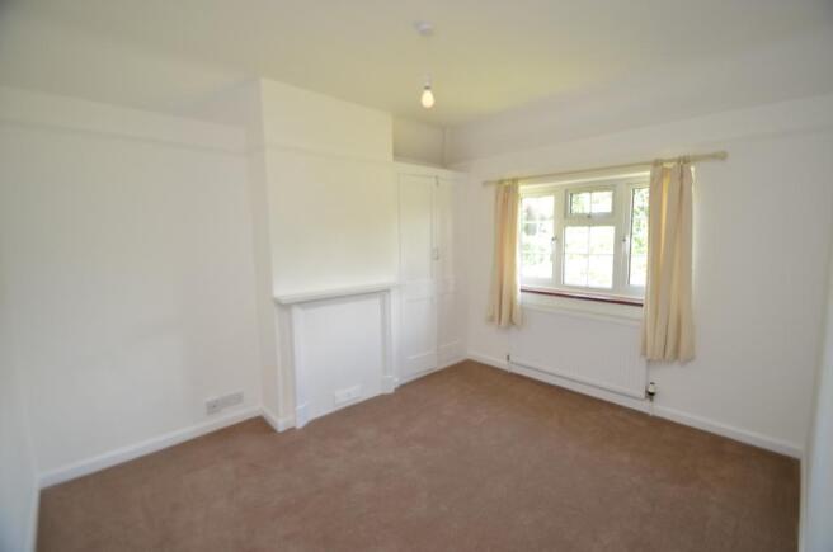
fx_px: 346
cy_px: 276
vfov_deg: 77.1
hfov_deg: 100.5
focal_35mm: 15
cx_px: 416
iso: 250
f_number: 4
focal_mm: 10
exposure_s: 1/60
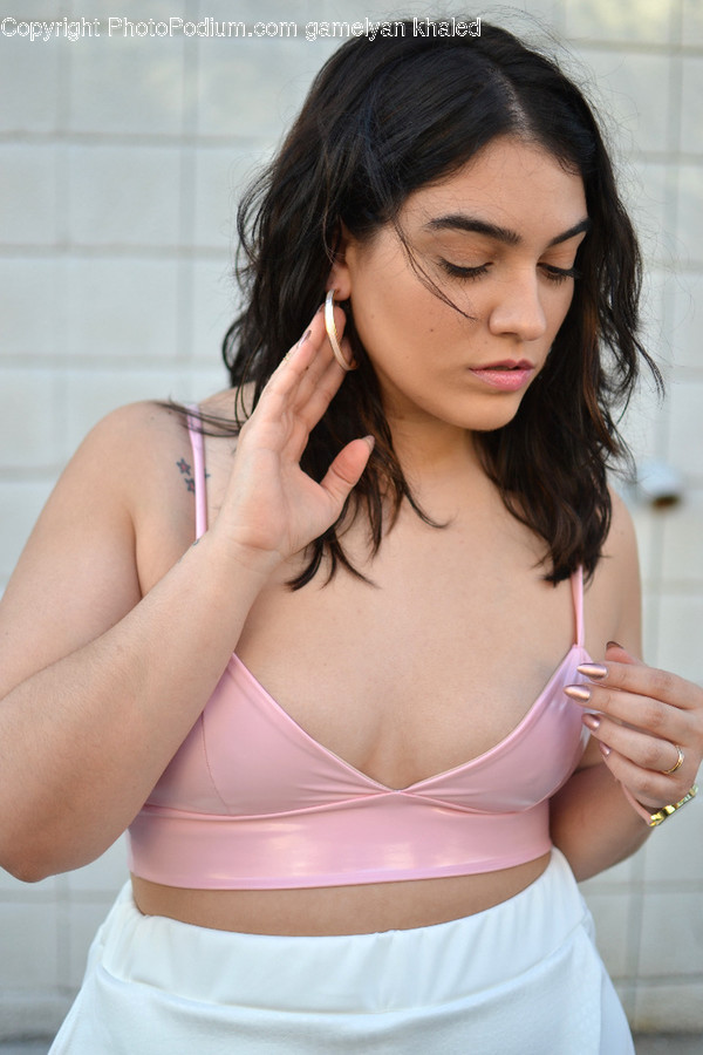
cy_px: 528
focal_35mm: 52
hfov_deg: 25.8
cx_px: 352
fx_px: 1538
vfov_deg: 37.9
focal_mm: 35
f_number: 1.8
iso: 200
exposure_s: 1/640
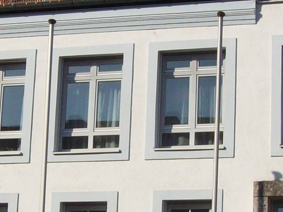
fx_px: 1168
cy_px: 154
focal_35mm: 143
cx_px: 96
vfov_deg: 10.3
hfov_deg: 13.8
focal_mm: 6
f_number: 4.8
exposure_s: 1/1000
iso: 80
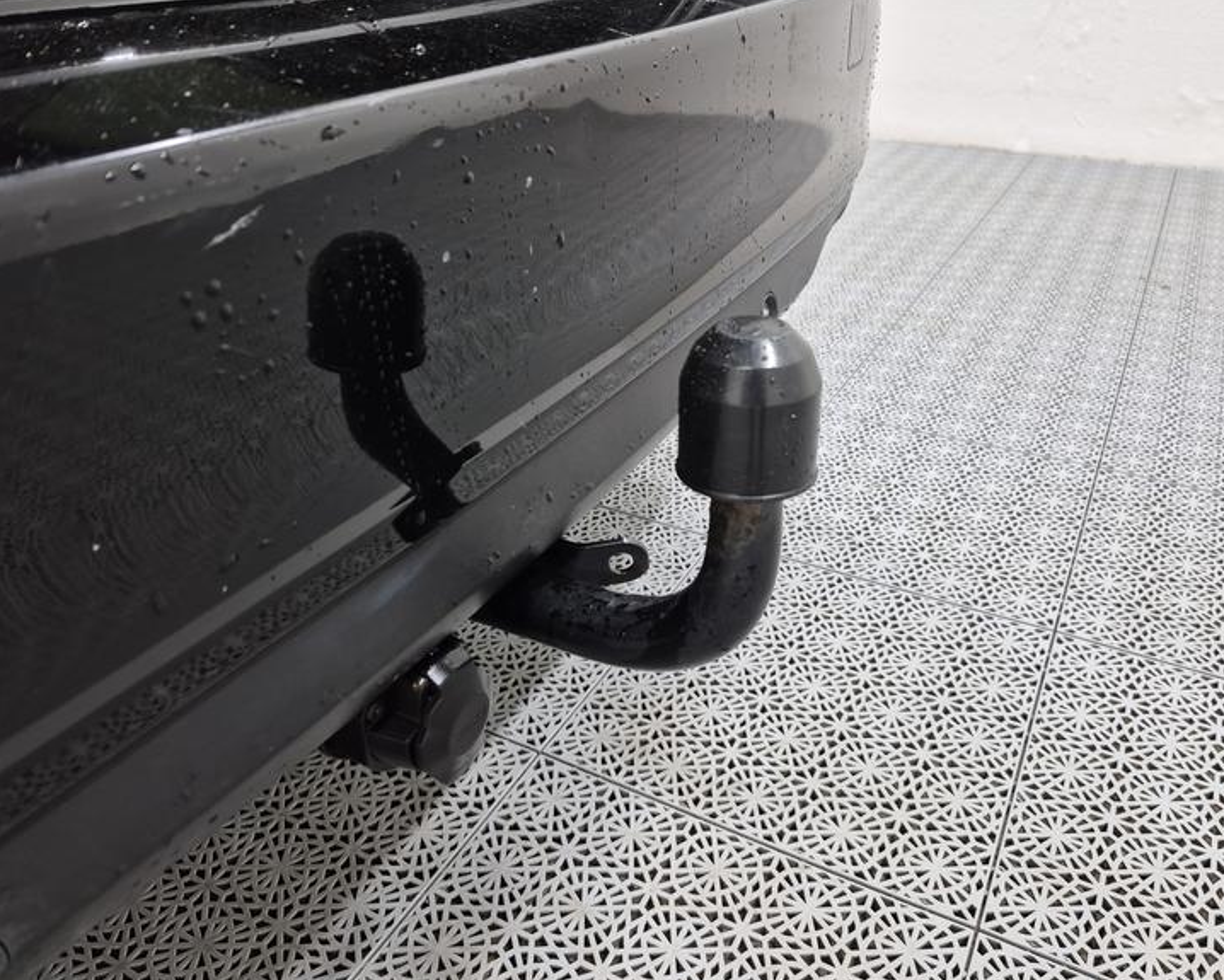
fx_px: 906
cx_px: 651
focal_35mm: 25
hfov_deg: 68.0
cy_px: 503
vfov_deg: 56.8
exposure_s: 1/100
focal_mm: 5.4
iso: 200
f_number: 1.8
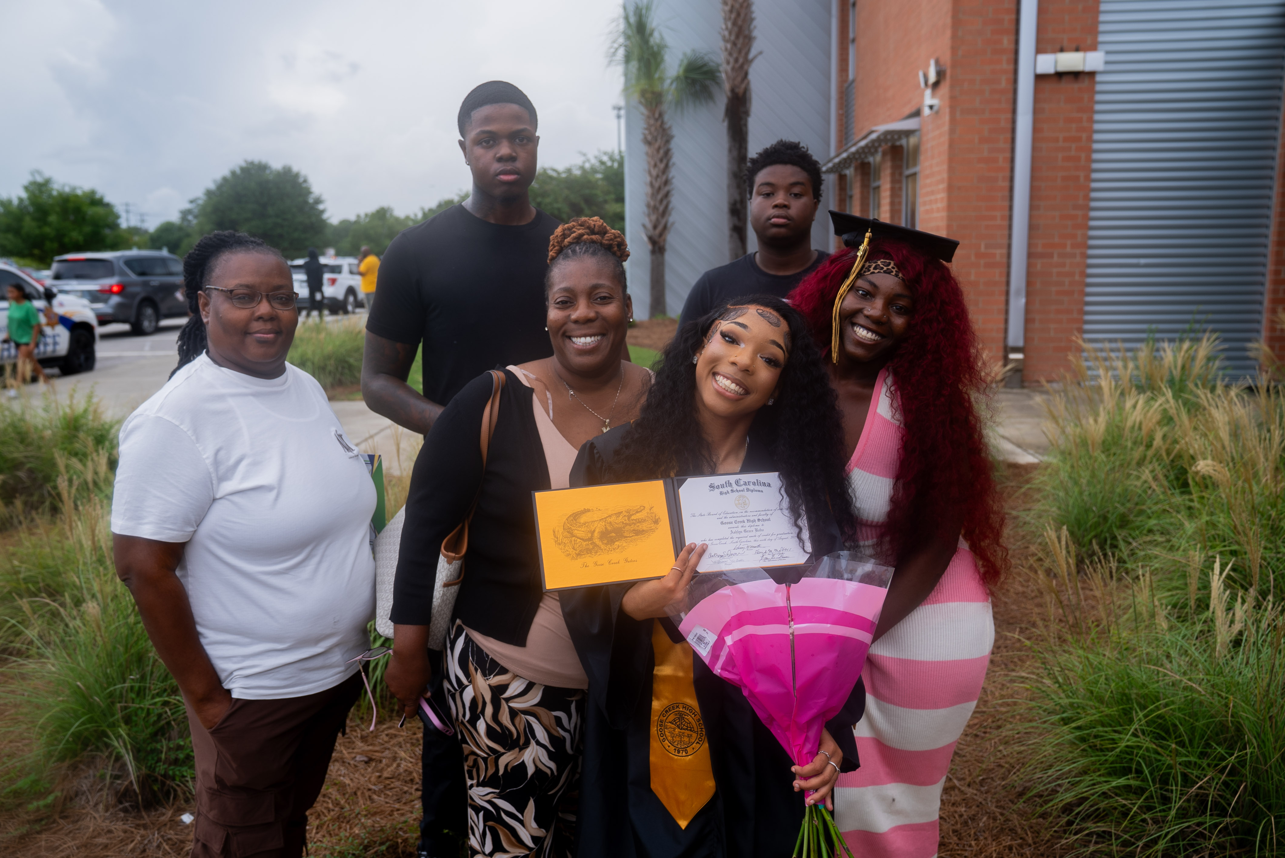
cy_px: 429
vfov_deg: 43.7
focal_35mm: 30
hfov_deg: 61.9
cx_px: 642
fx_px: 1071
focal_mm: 30
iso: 80
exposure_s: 1/125
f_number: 4.5
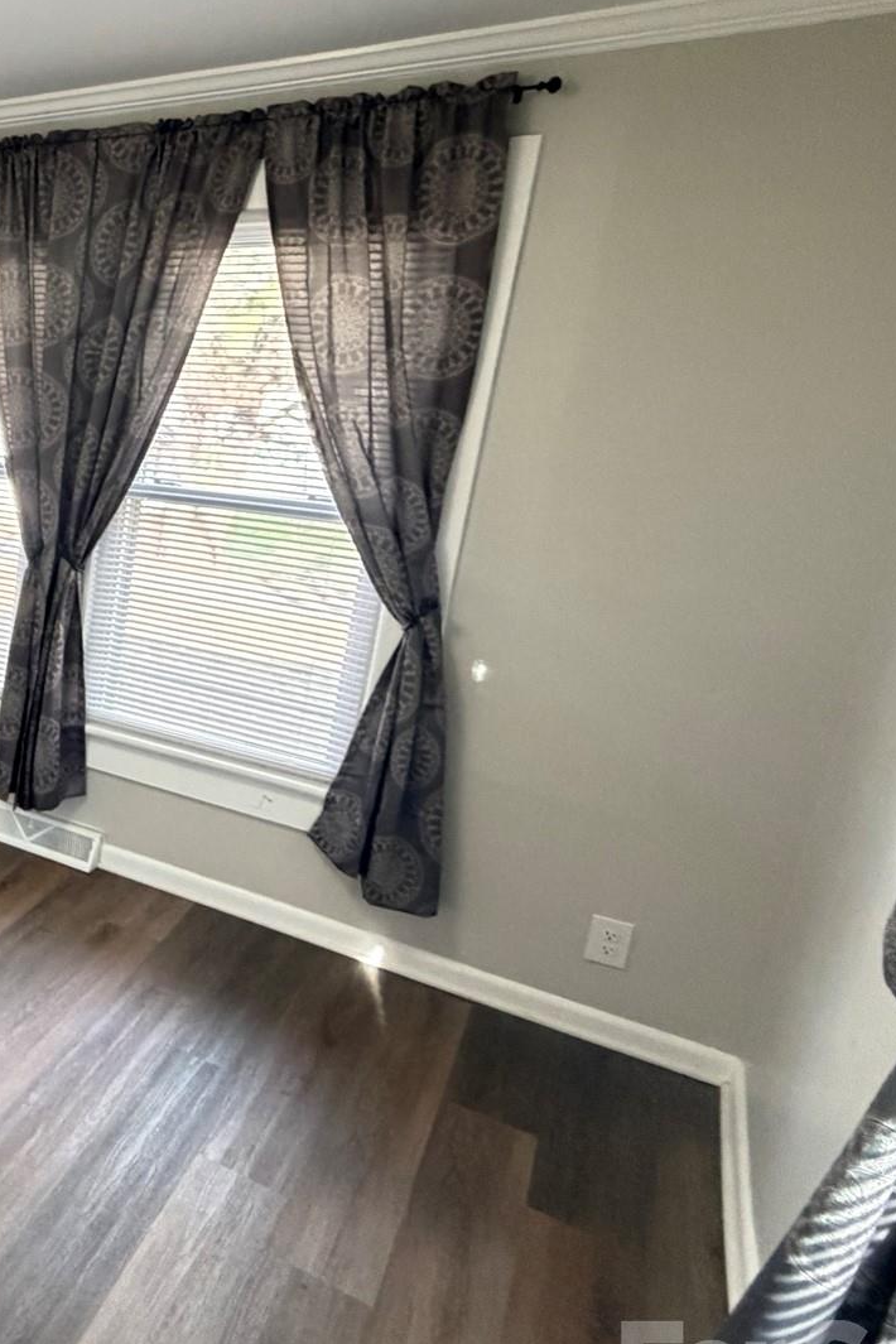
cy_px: 599
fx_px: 1045
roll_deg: -1.2
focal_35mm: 28
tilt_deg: -13.5
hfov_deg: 33.7
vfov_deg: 65.3
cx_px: -269
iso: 500
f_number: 2.2
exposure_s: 1/60
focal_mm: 2.22
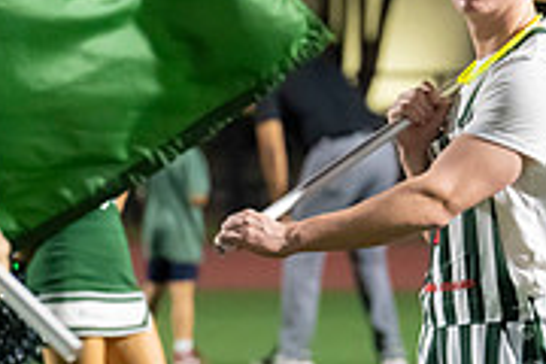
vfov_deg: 2.1
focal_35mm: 644
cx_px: 813
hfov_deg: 3.2
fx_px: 9767
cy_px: 86
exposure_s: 1/400
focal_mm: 200
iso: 10000
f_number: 5.6
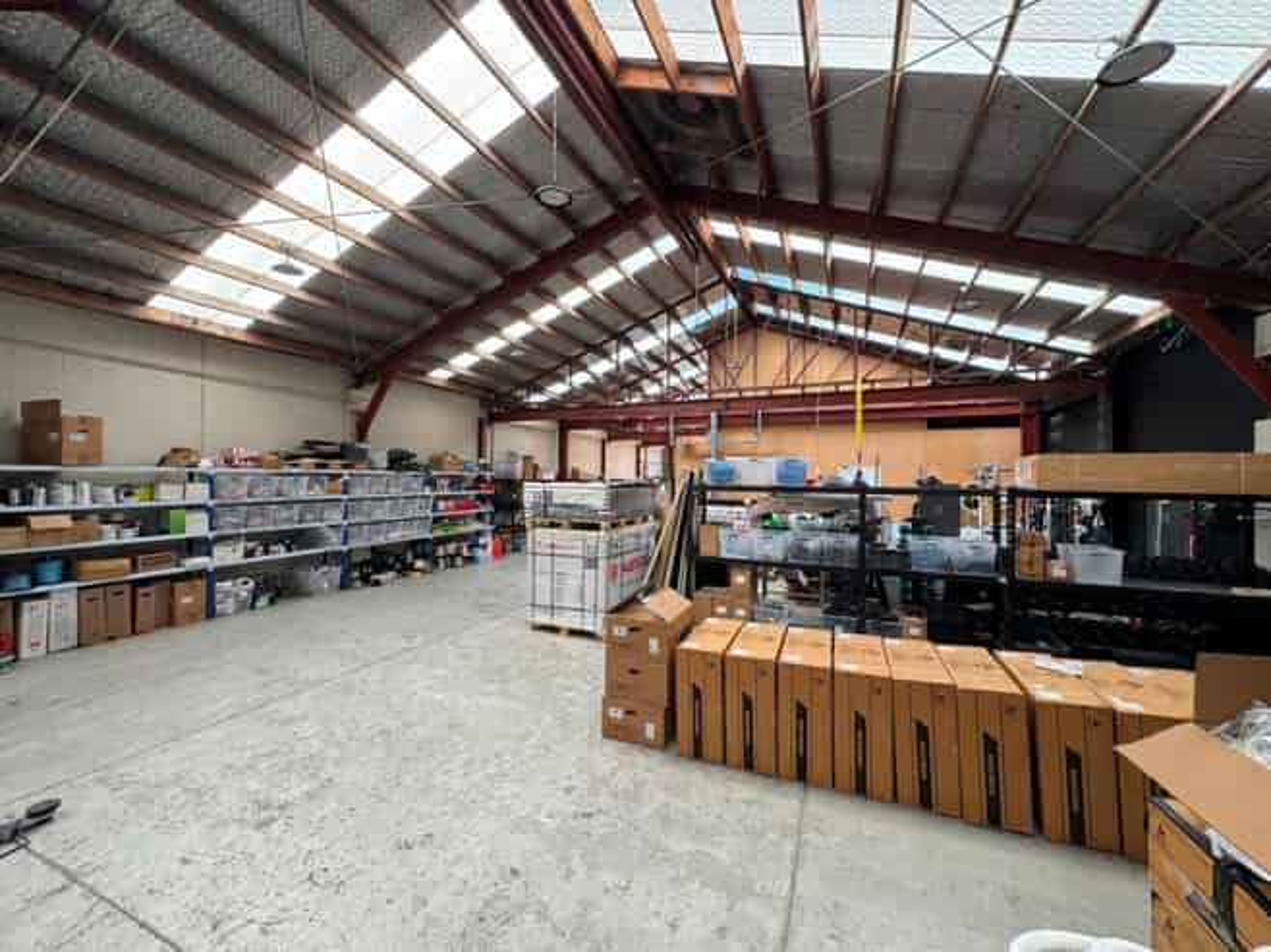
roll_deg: -0.4
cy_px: 476
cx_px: 636
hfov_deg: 102.1
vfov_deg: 85.6
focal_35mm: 14
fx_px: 514
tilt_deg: +0.6
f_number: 2.2
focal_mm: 2.22
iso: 40
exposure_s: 1/126
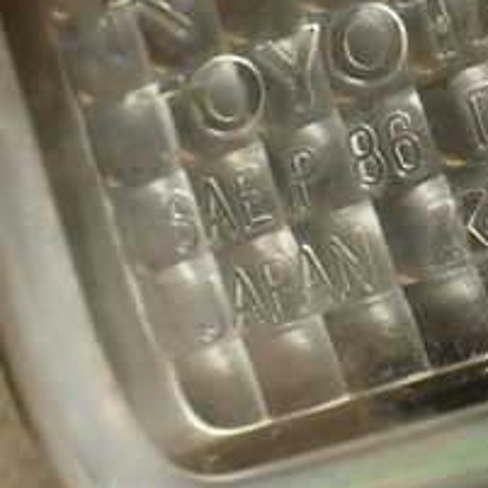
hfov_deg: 21.1
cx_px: 495
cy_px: 92
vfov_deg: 21.6
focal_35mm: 79
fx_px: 1260
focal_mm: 5.4
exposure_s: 1/60
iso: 125
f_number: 2.3
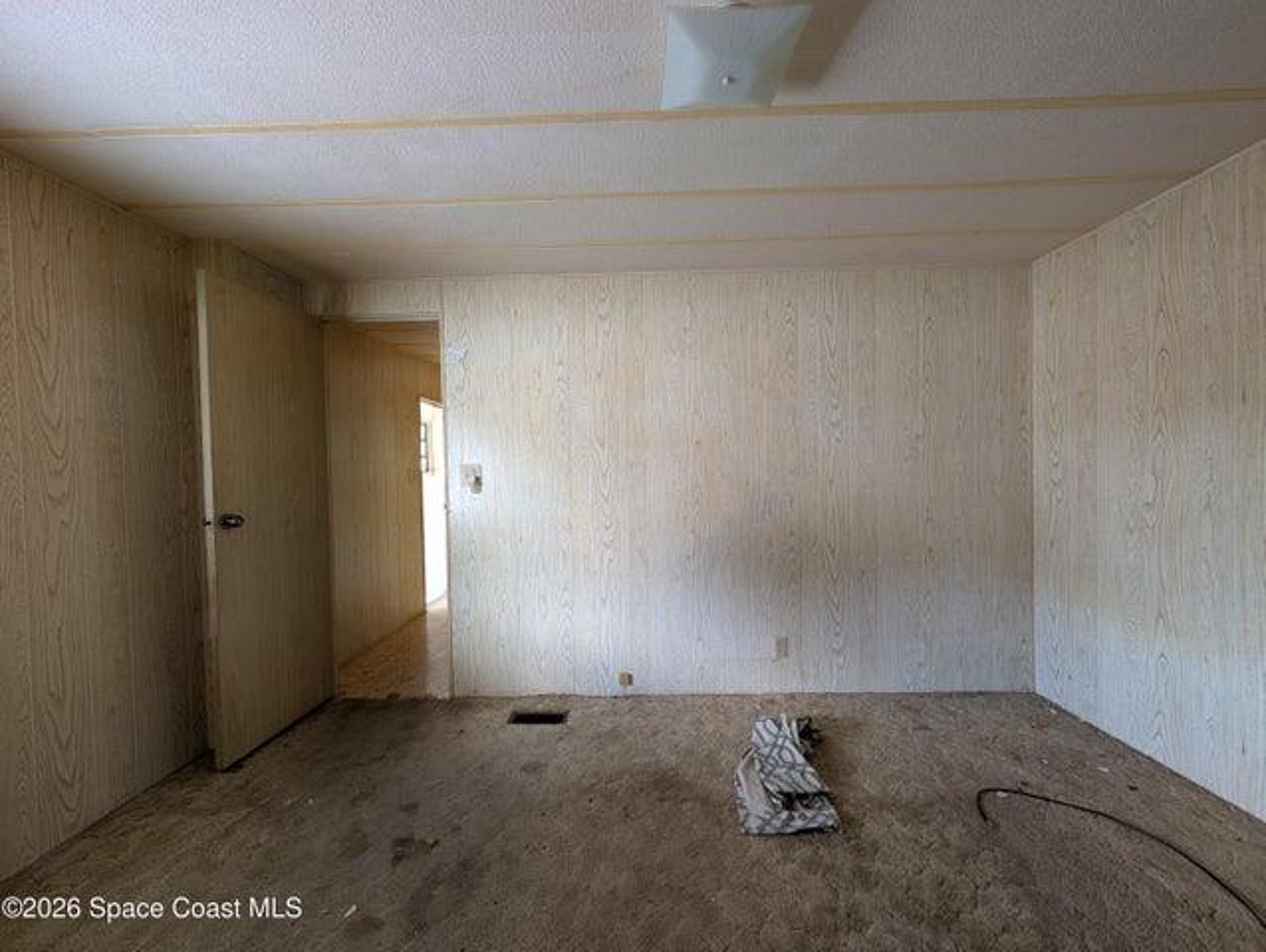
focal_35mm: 12
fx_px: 439
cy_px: 476
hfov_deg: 110.5
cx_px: 633
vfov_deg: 94.6
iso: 65
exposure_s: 1/13.4
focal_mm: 2.02
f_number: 1.7
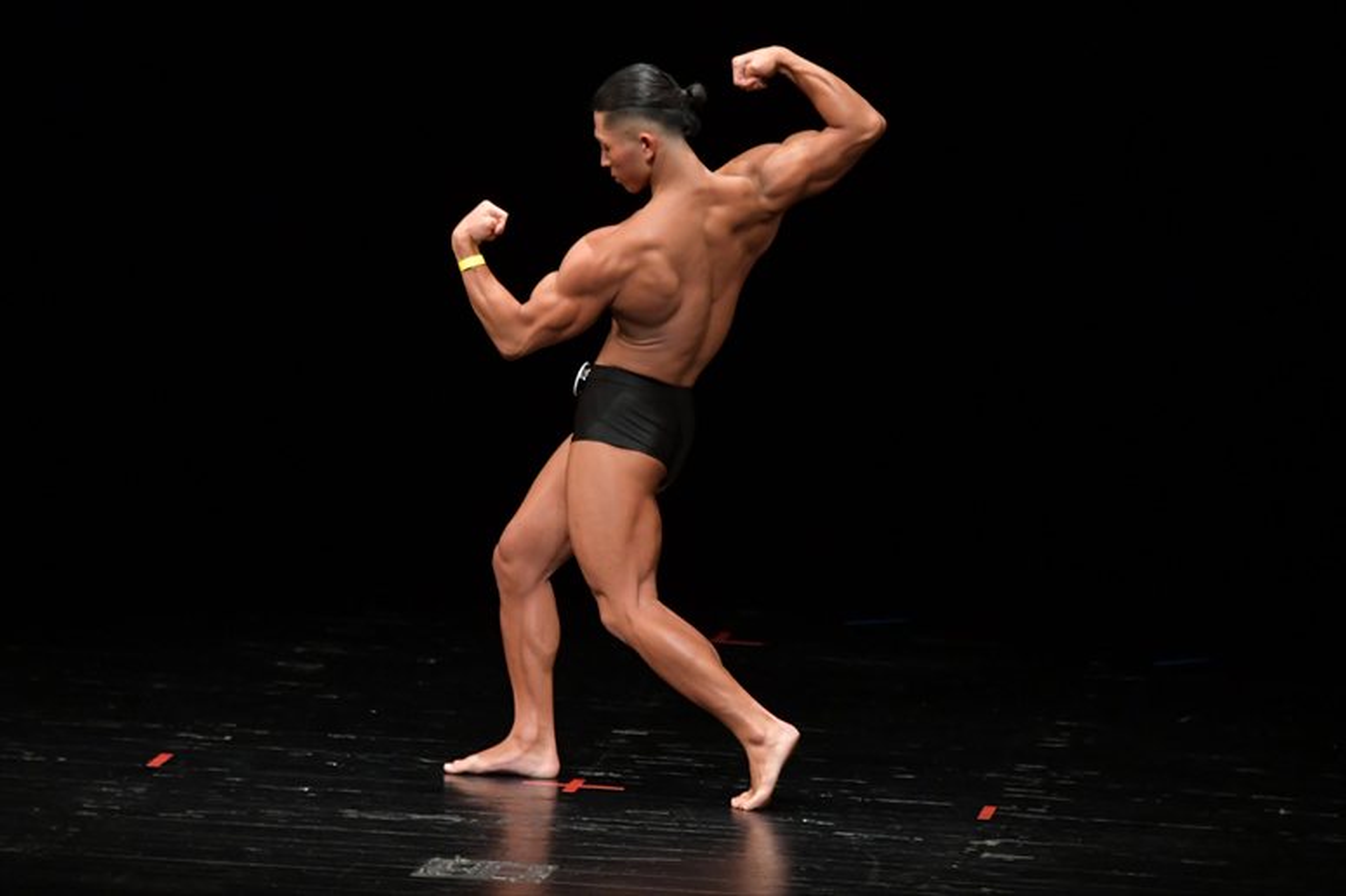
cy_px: 448
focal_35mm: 300
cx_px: 673
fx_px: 11211
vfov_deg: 4.6
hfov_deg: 6.9
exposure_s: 1/400
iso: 3200
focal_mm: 200
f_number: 5.6
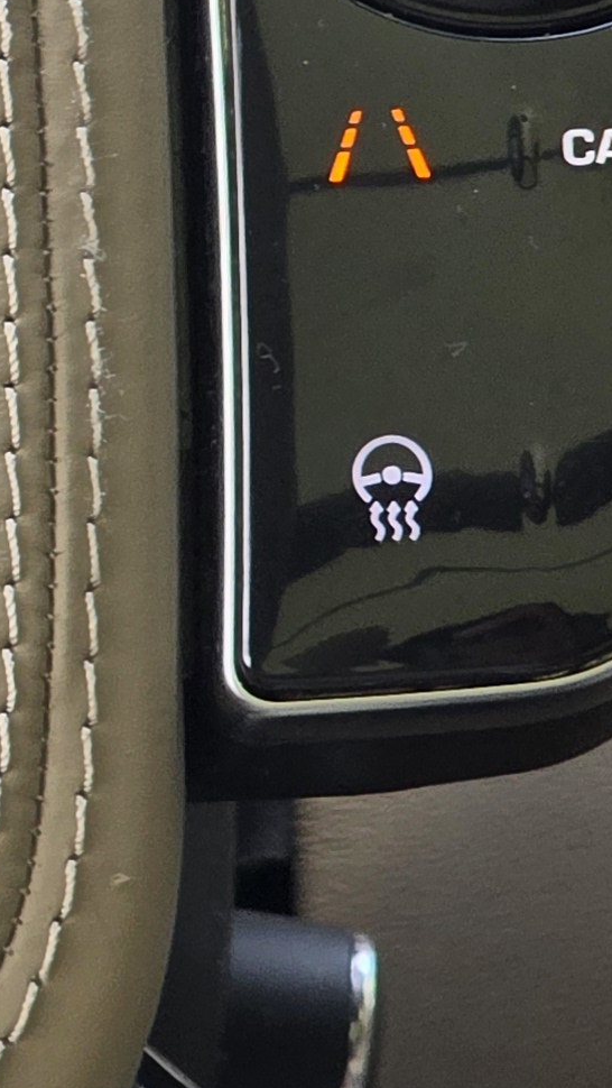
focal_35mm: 310
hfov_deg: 3.8
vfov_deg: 6.9
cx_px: -1179
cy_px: 162
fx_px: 8939
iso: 64
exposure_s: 1/100
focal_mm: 7.9
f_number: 2.4
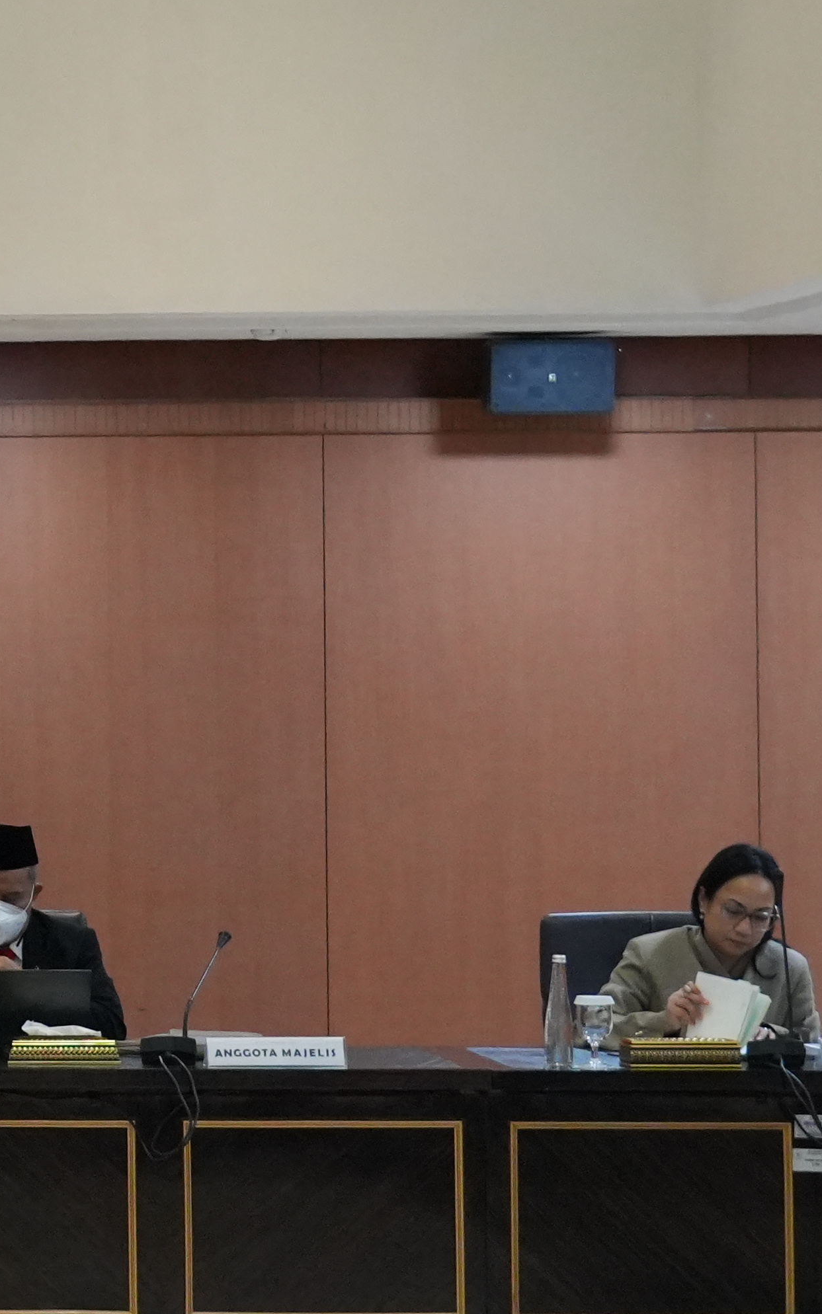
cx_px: -1081
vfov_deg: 14.2
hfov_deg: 8.2
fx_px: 5288
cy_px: 488
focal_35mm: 148
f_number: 4
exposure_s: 1/160
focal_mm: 31
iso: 3200
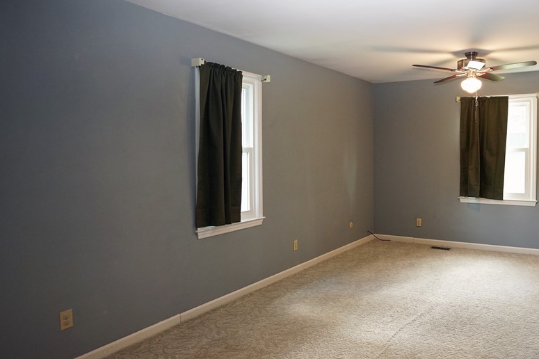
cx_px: 368
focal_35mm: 28
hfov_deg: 63.5
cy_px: 166
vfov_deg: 46.3
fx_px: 419
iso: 2500
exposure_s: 1/160
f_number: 2.8
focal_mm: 20
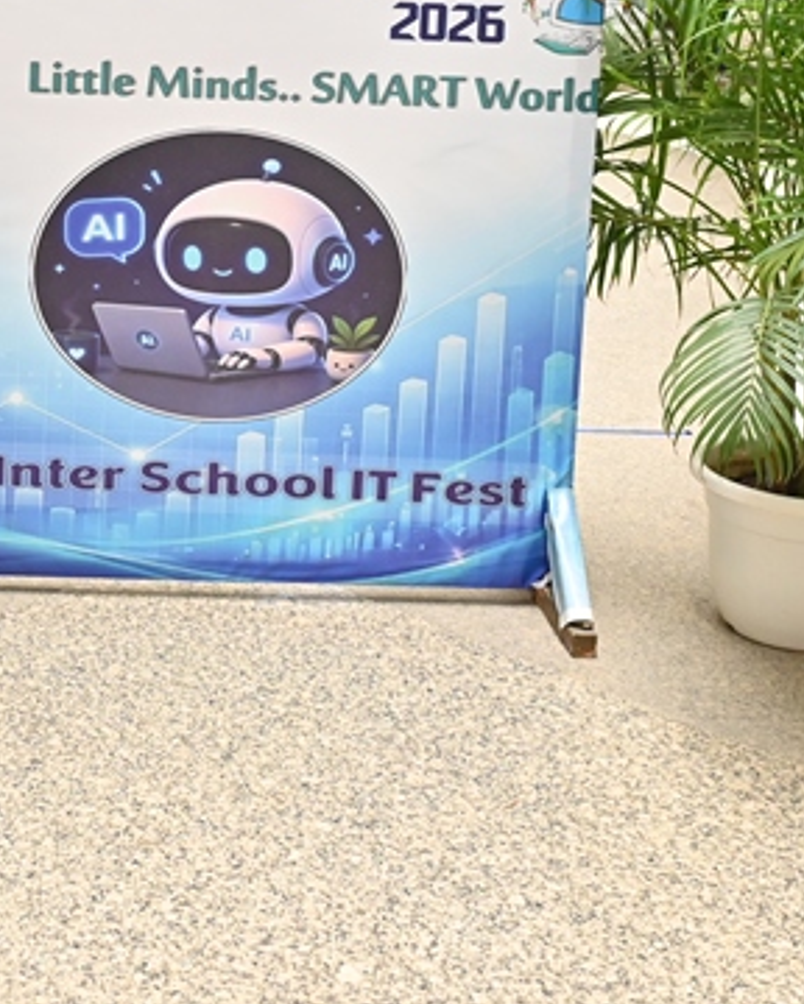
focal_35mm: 64
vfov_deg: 28.2
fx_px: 1904
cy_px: 66
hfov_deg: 23.3
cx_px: 112
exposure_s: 1/320
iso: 2500
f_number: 4.5
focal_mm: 24
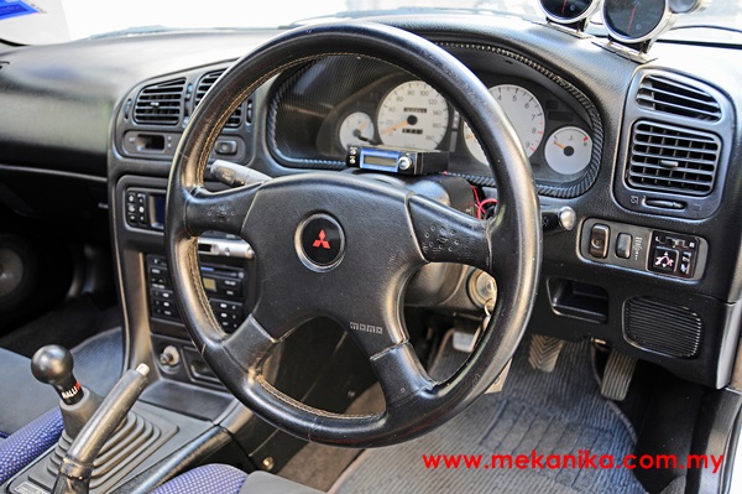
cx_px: 371
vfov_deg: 43.5
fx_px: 618
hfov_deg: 62.0
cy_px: 247
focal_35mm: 30
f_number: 3.5
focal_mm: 20
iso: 400
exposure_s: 1/60
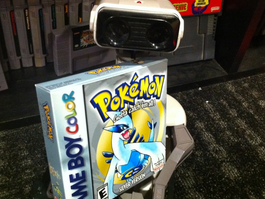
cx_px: 130
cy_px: 110
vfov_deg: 33.6
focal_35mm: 43
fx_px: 329
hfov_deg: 43.8
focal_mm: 3.85
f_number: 2.8
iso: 800
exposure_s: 1/15
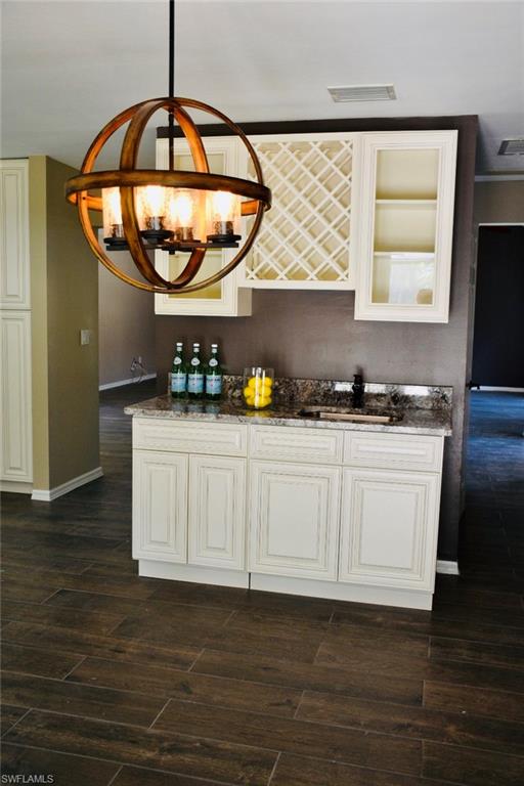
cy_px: 393
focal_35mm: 34
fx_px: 753
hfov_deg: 38.4
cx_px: 262
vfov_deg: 55.1
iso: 400
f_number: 5
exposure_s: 1/100
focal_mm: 23
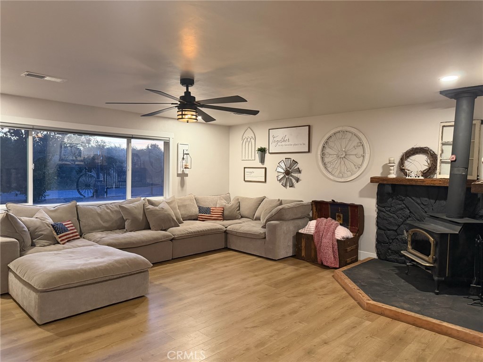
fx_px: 335
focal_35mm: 24
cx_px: 242
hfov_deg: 71.6
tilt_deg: -2.4
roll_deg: -0.5
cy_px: 181
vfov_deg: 56.8
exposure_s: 1/60
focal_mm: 6.76
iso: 500
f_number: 1.78
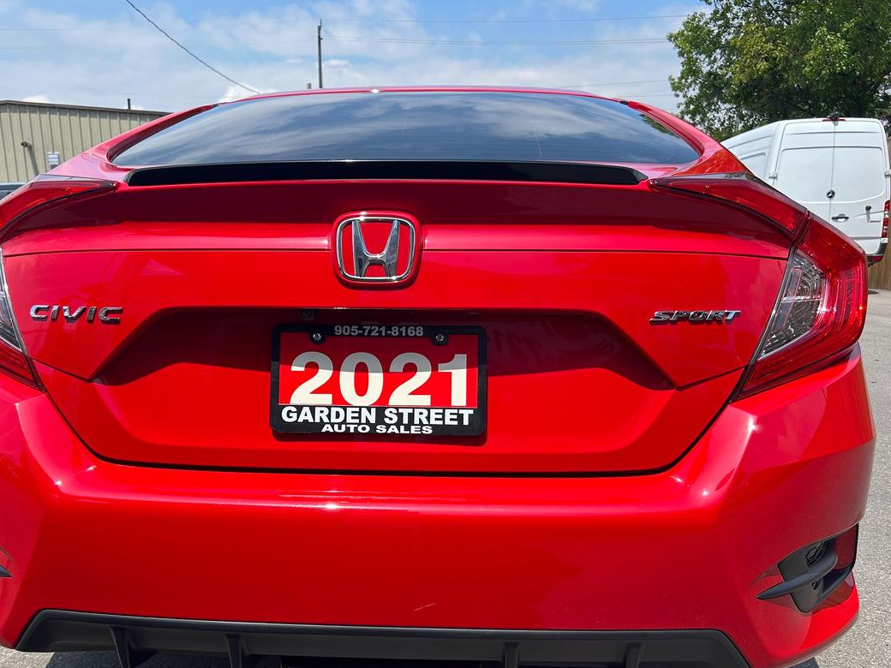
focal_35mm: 32
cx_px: 392
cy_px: 405
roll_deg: +0.1
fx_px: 824
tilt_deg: -13.3
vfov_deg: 43.9
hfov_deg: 56.7
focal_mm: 5.7
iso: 50
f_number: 1.5
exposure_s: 1/1972
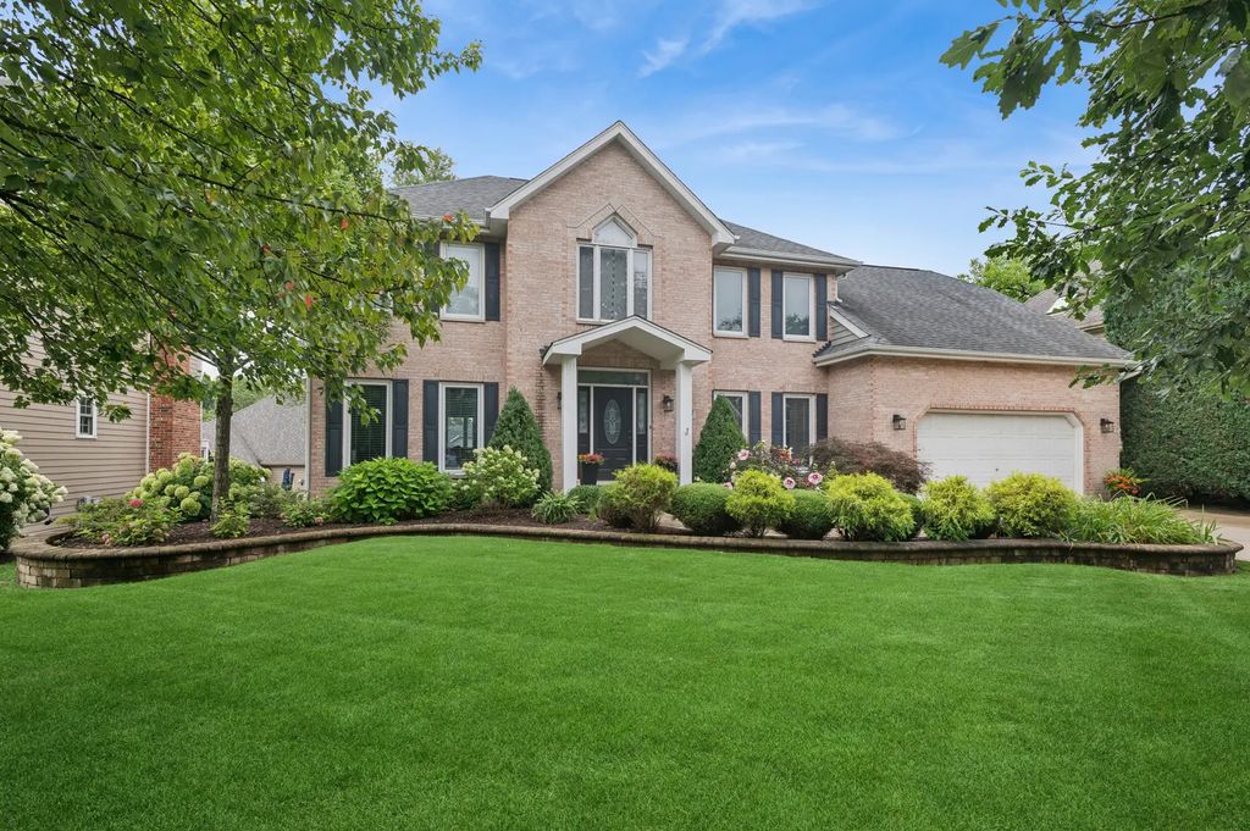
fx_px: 590
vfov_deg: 70.3
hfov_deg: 93.3
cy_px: 416
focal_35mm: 17
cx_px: 625
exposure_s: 1/125
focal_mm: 17
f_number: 11
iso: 400
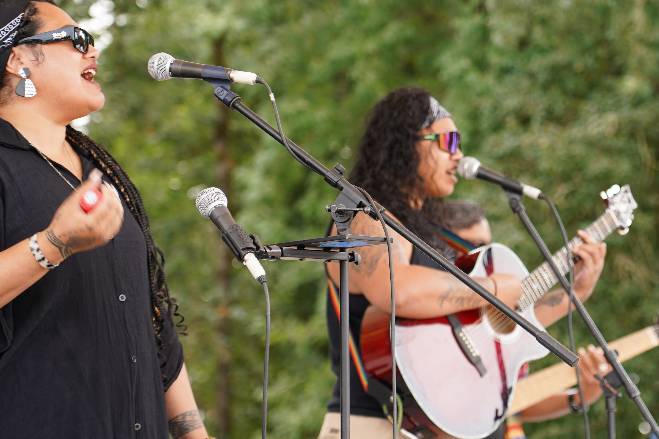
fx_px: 2544
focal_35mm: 139
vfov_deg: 9.9
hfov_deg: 14.7
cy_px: 193
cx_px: 430
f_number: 4
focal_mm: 97
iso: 160
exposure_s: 1/160
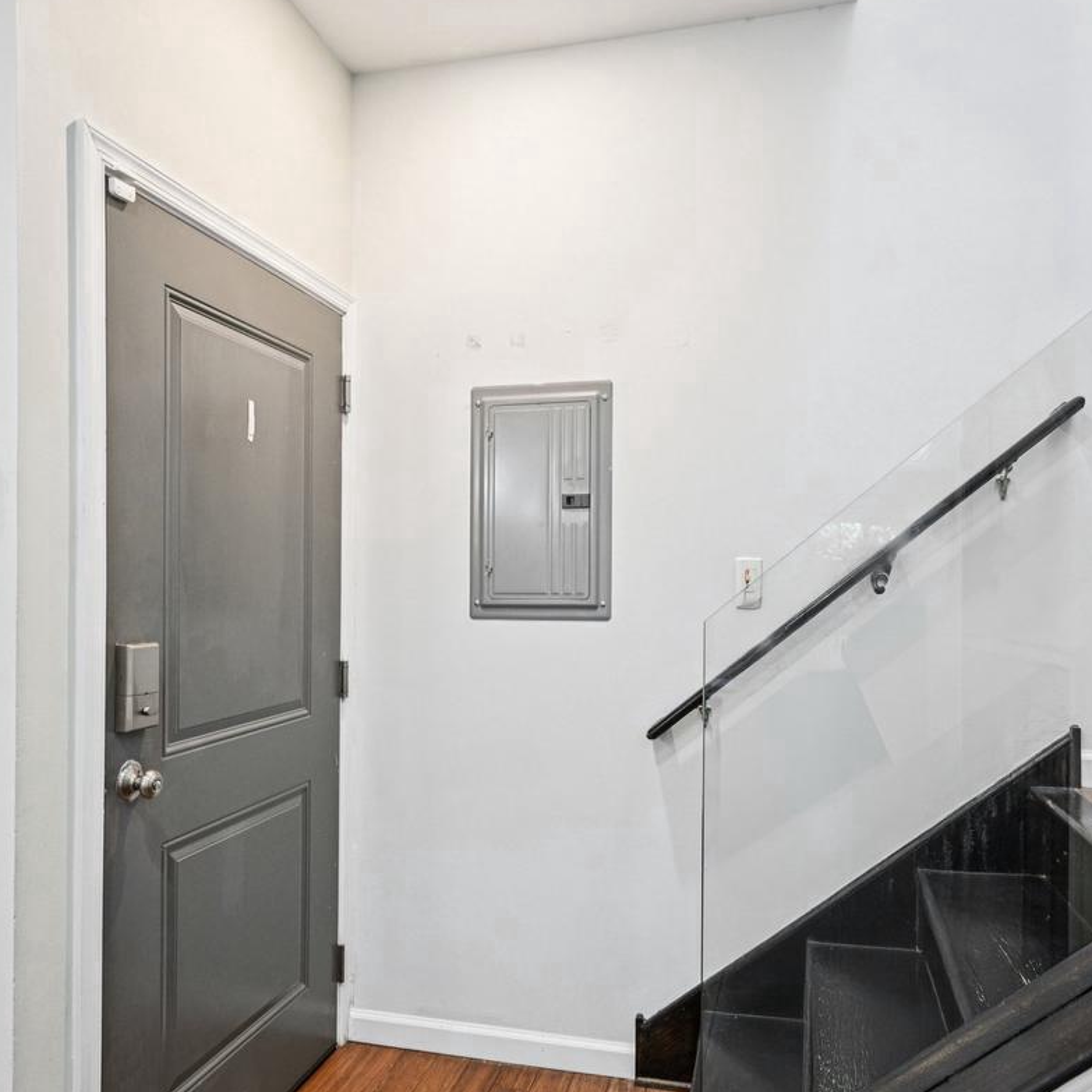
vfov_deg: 62.9
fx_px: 892
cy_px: 583
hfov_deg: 62.9
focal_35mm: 25
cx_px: 540
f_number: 8
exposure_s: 1/40
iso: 800
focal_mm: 16
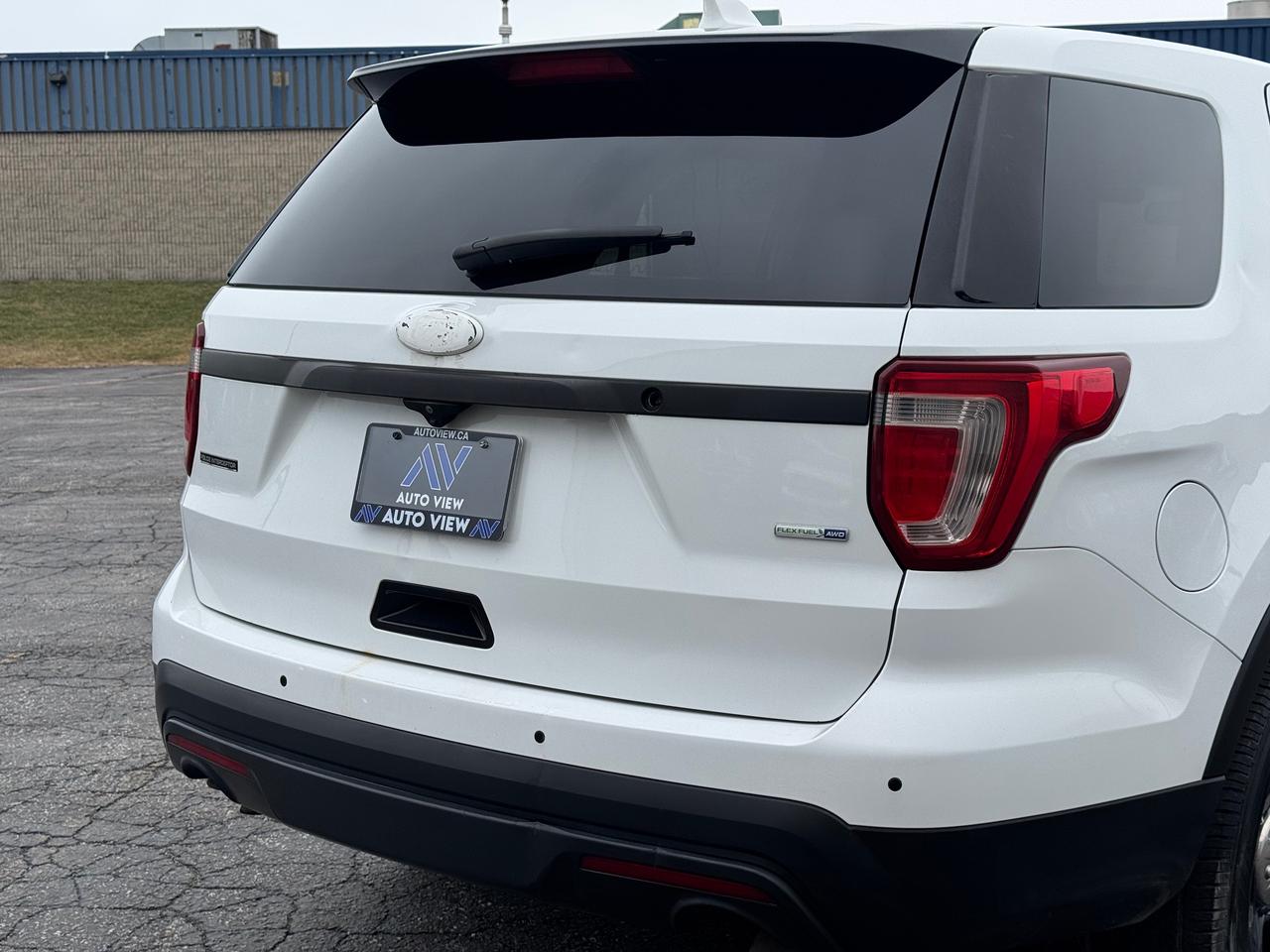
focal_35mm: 48
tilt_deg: -8.6
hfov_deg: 39.7
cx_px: 635
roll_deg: +0.2
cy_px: 476
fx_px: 1761
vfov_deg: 30.3
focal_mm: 6.76
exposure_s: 1/1133
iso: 64
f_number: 1.78
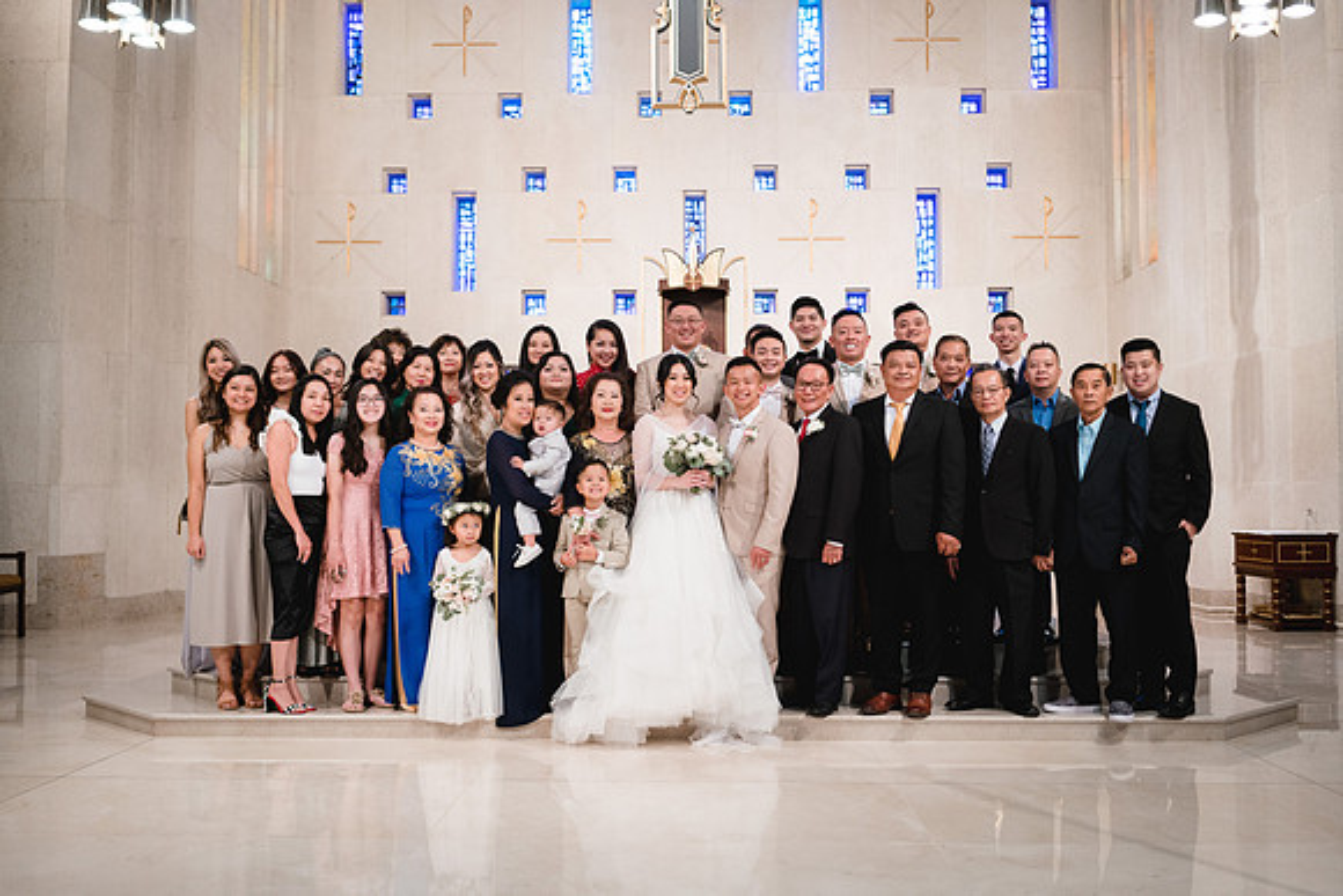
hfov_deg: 54.4
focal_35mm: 35
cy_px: 448
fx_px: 1306
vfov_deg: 37.9
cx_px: 672
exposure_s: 1/200
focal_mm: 35
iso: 1600
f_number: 3.2
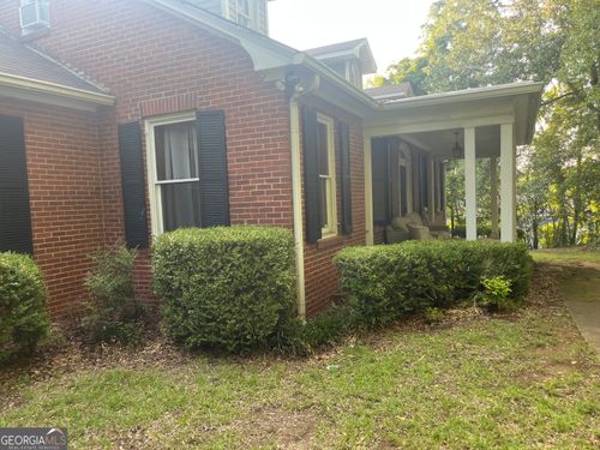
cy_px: 225
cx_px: 300
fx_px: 451
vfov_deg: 53.1
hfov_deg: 67.3
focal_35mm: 26
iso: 50
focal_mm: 5.1
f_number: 1.6
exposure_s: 1/121
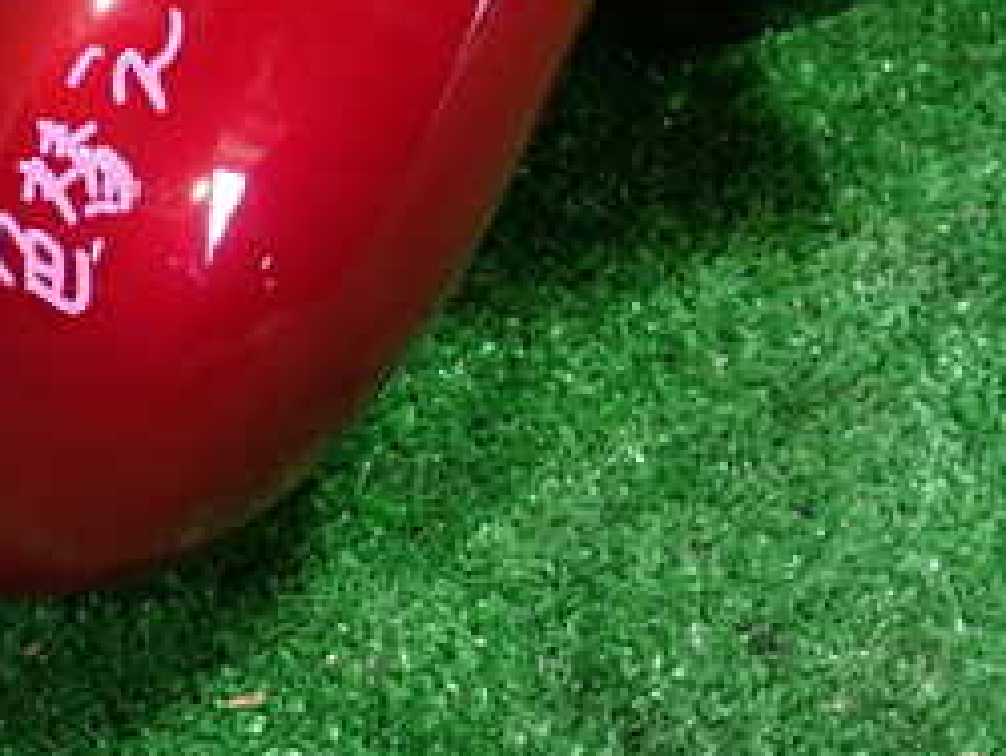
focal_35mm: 72
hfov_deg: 26.9
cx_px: 390
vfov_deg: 20.0
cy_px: 48
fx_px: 2094
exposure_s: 1/30
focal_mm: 5.4
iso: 320
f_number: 2.3
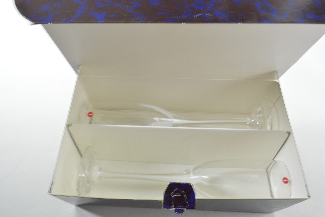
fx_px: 244
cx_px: 162
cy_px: 108
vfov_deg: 48.0
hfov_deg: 67.4
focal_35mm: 27
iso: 400
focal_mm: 18
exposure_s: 2
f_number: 19
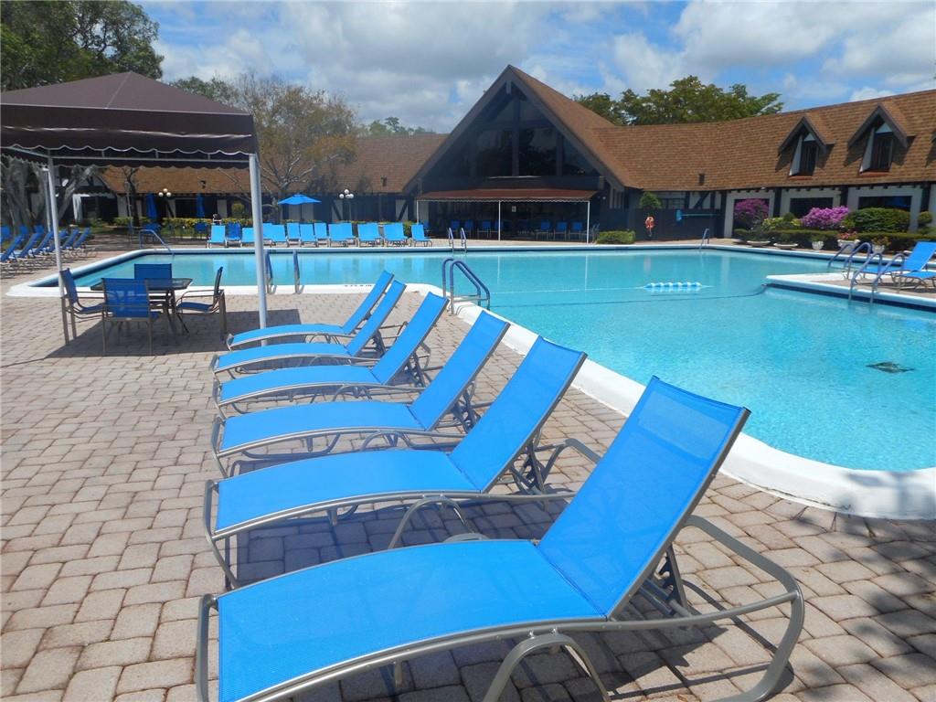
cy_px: 351
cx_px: 468
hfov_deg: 69.4
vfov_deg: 54.9
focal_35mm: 25
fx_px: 676
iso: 80
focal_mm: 4.5
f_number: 10.5
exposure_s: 1/200
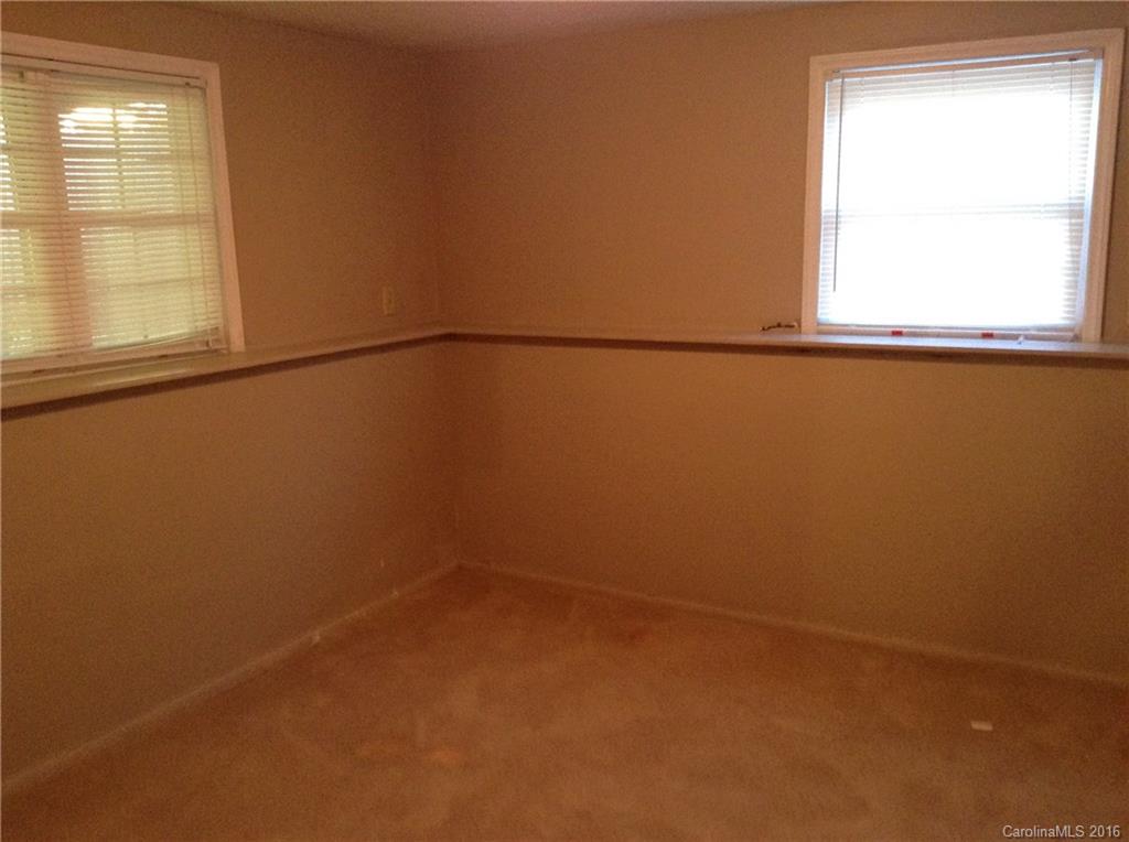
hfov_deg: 55.4
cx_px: 564
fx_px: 1074
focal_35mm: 33
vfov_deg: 42.8
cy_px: 421
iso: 250
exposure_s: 1/20
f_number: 2.4
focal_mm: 3.3
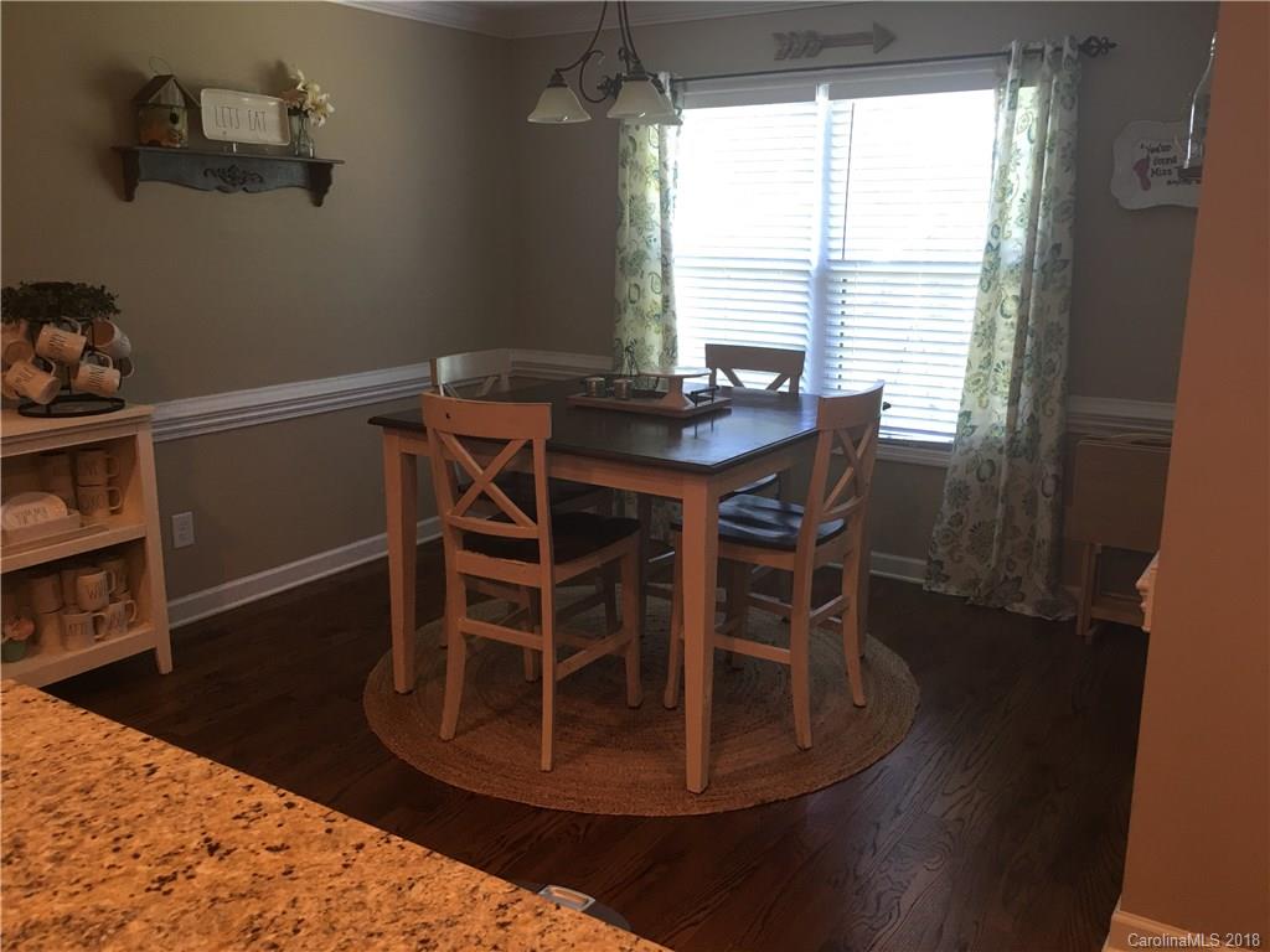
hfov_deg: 61.7
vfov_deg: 48.2
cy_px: 476
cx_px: 635
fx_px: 1064
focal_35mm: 29
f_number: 2.2
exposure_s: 1/15
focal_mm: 4.15
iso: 32
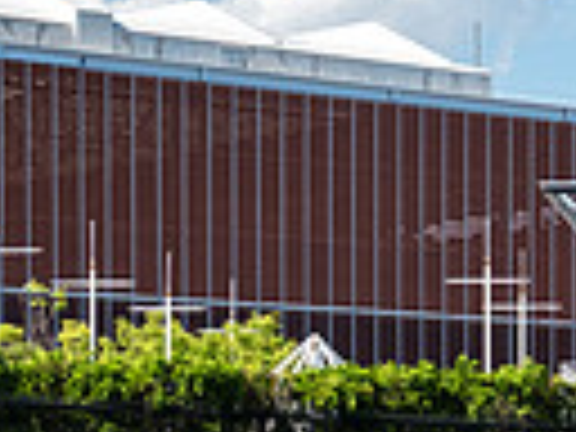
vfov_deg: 7.5
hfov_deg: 10.0
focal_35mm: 194
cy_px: 659
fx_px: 3228
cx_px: 742
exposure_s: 1/1600
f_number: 3.5
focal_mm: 44
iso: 200
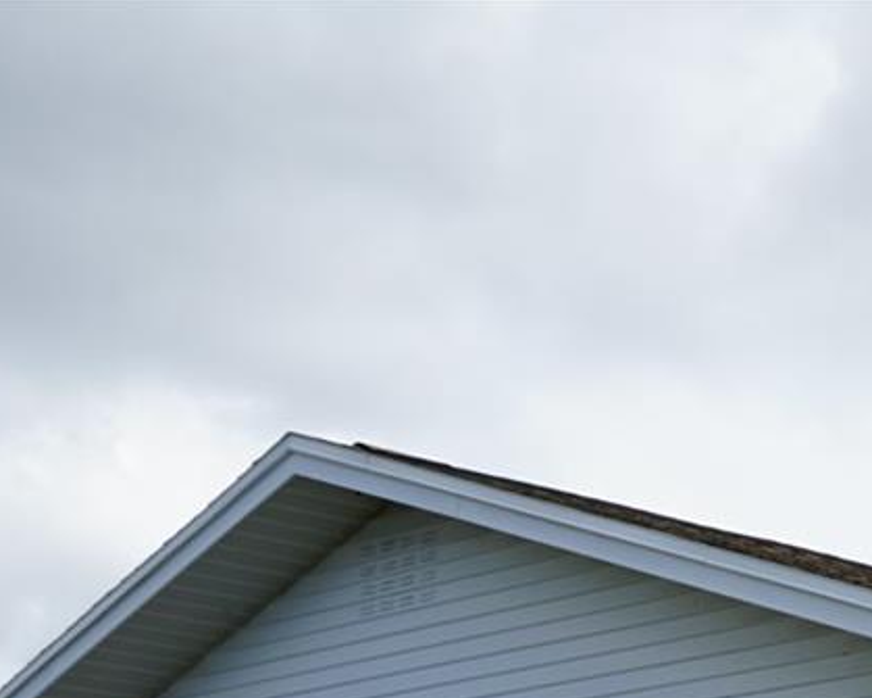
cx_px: 1009
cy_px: 1106
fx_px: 2683
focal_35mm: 104
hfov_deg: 17.7
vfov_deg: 13.7
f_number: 14
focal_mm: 29
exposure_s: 1/100
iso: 100
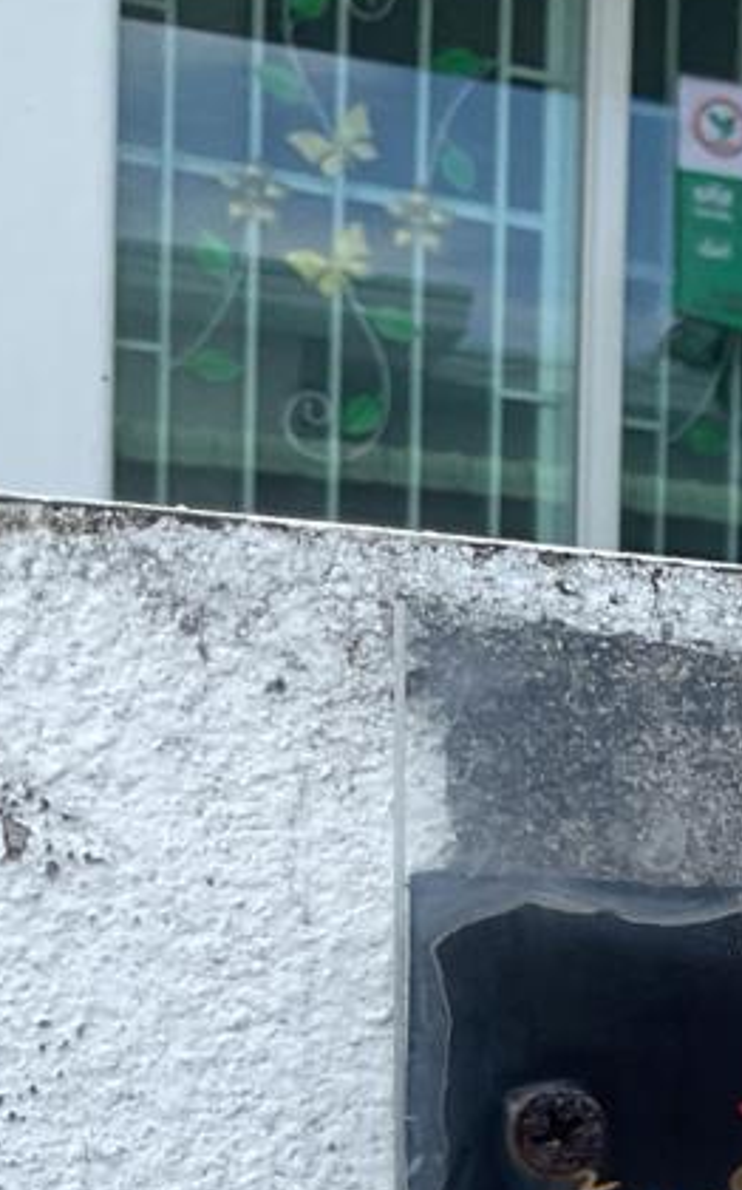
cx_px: 1491
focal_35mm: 84
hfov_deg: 13.3
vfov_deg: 23.8
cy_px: 1130
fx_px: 2722
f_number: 1.8
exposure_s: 1/524
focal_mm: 3
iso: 16
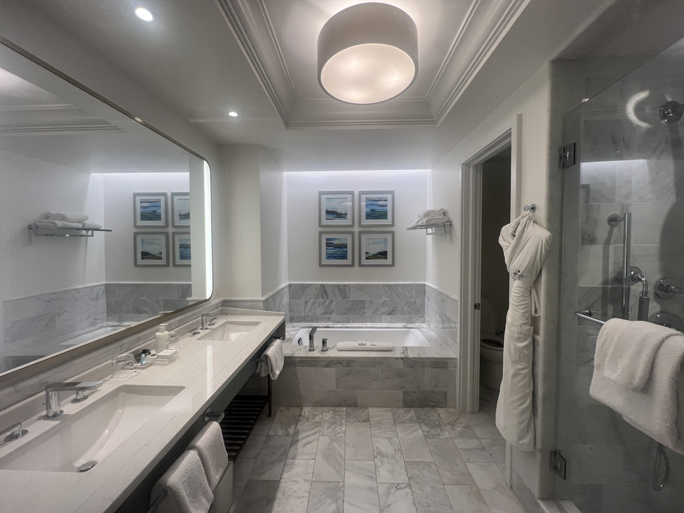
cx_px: 342
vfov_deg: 89.9
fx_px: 257
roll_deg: +0.5
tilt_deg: -0.6
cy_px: 256
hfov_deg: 106.2
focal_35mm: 13
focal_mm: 1.57
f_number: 1.8
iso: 64
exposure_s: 1/120
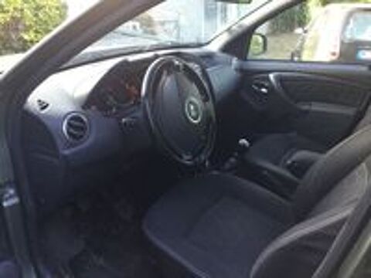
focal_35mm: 31
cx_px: 186
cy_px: 139
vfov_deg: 45.4
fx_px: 332
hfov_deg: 58.4
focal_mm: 3.3
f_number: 2.4
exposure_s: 1/33
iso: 64
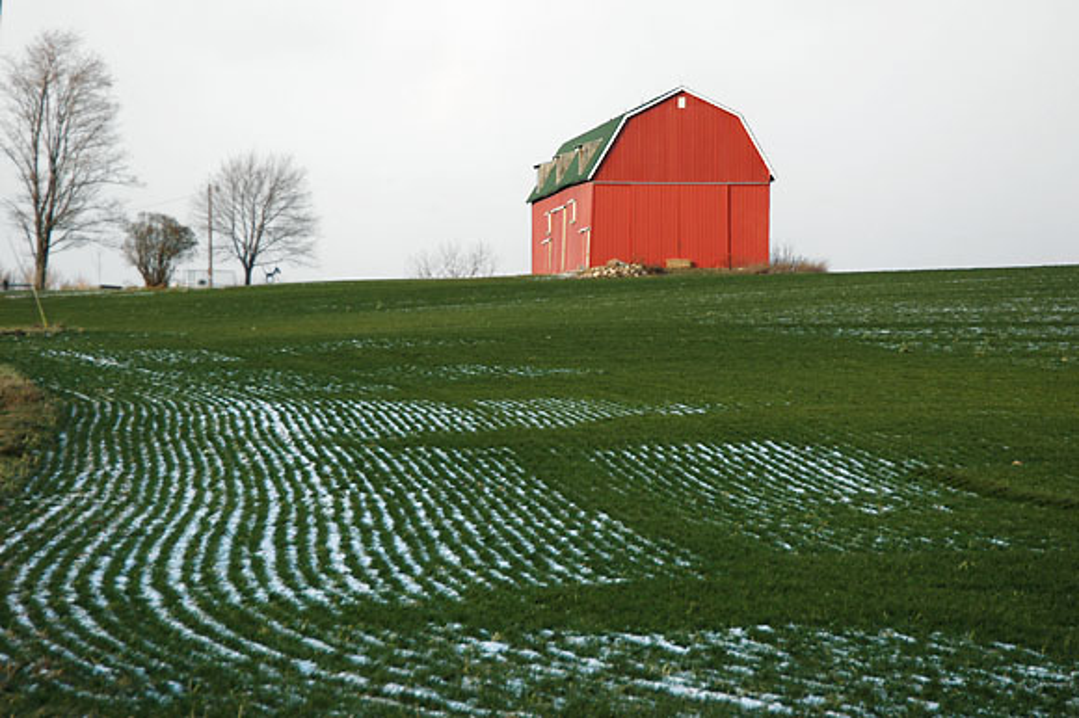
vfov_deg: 12.2
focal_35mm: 112
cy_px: 359
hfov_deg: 18.2
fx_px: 3370
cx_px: 540
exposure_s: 1/125
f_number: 5.6
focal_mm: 75
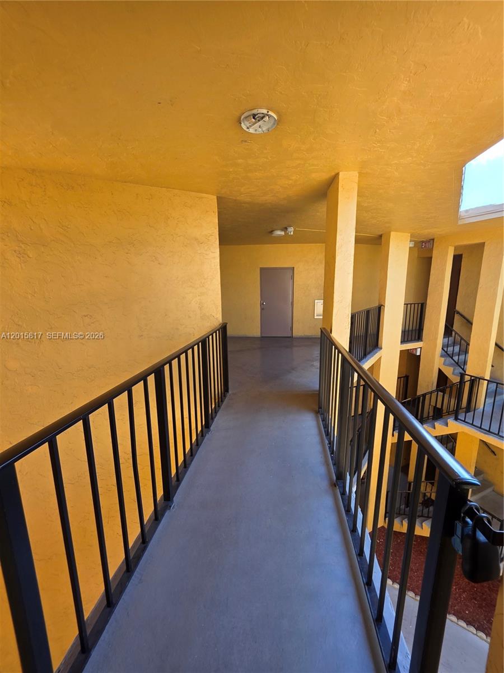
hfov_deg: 89.9
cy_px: 336
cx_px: 252
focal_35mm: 13
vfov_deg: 106.2
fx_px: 252
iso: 25
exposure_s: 1/120
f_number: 1.9
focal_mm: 2.2
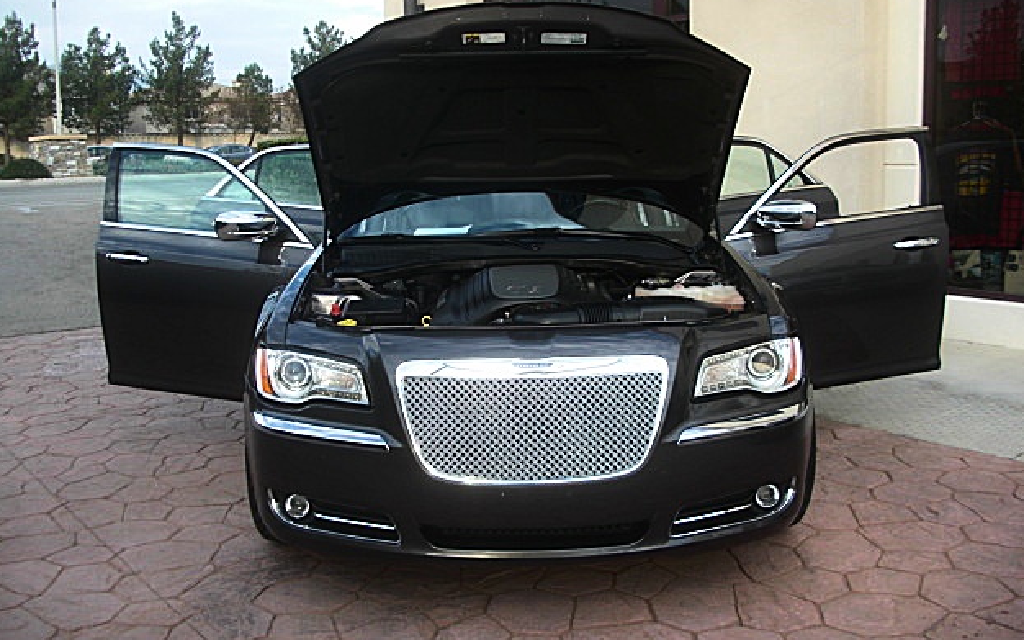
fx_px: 1088
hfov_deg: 50.4
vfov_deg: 32.8
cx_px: 512
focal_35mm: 39
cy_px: 316
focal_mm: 6.3
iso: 50
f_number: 2.8
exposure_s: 1/100
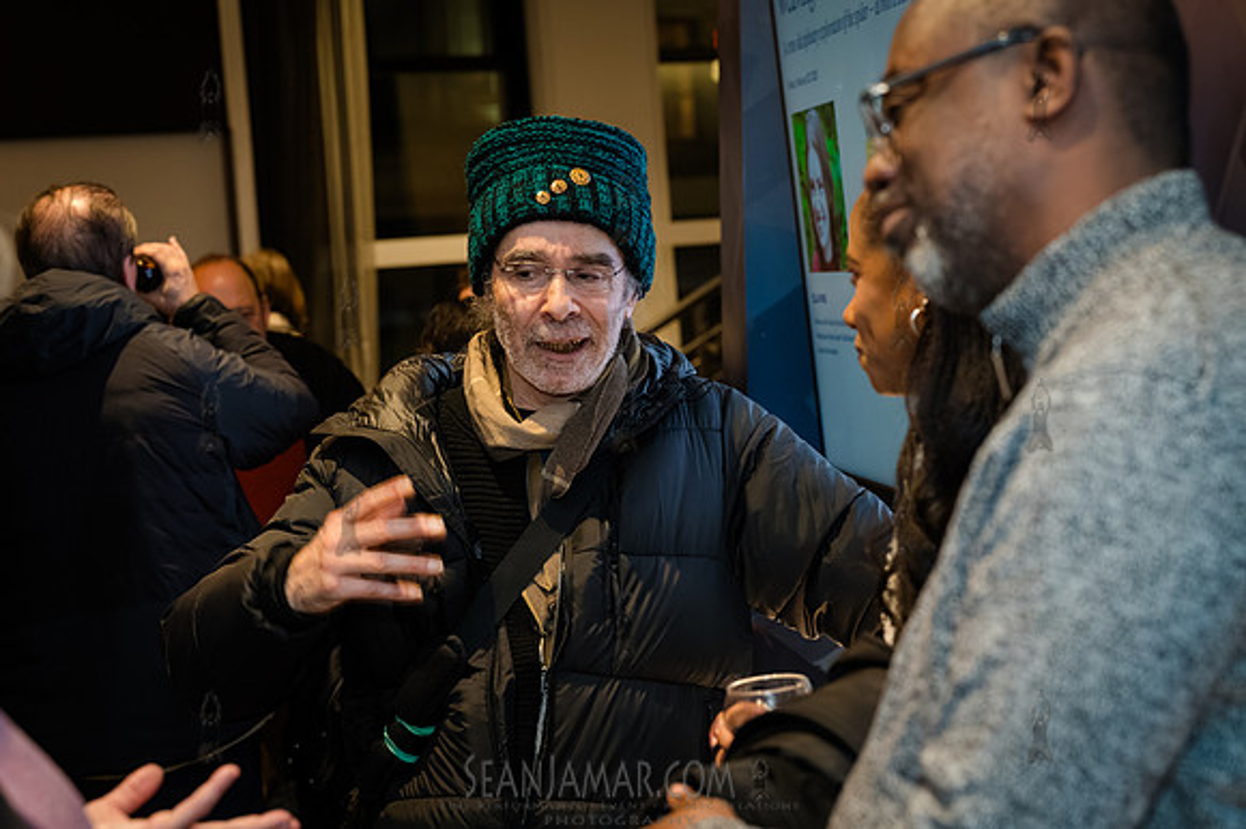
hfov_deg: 29.7
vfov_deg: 20.0
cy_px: 414
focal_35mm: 68
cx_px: 623
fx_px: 2352
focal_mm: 68
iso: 6400
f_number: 5
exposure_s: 1/200
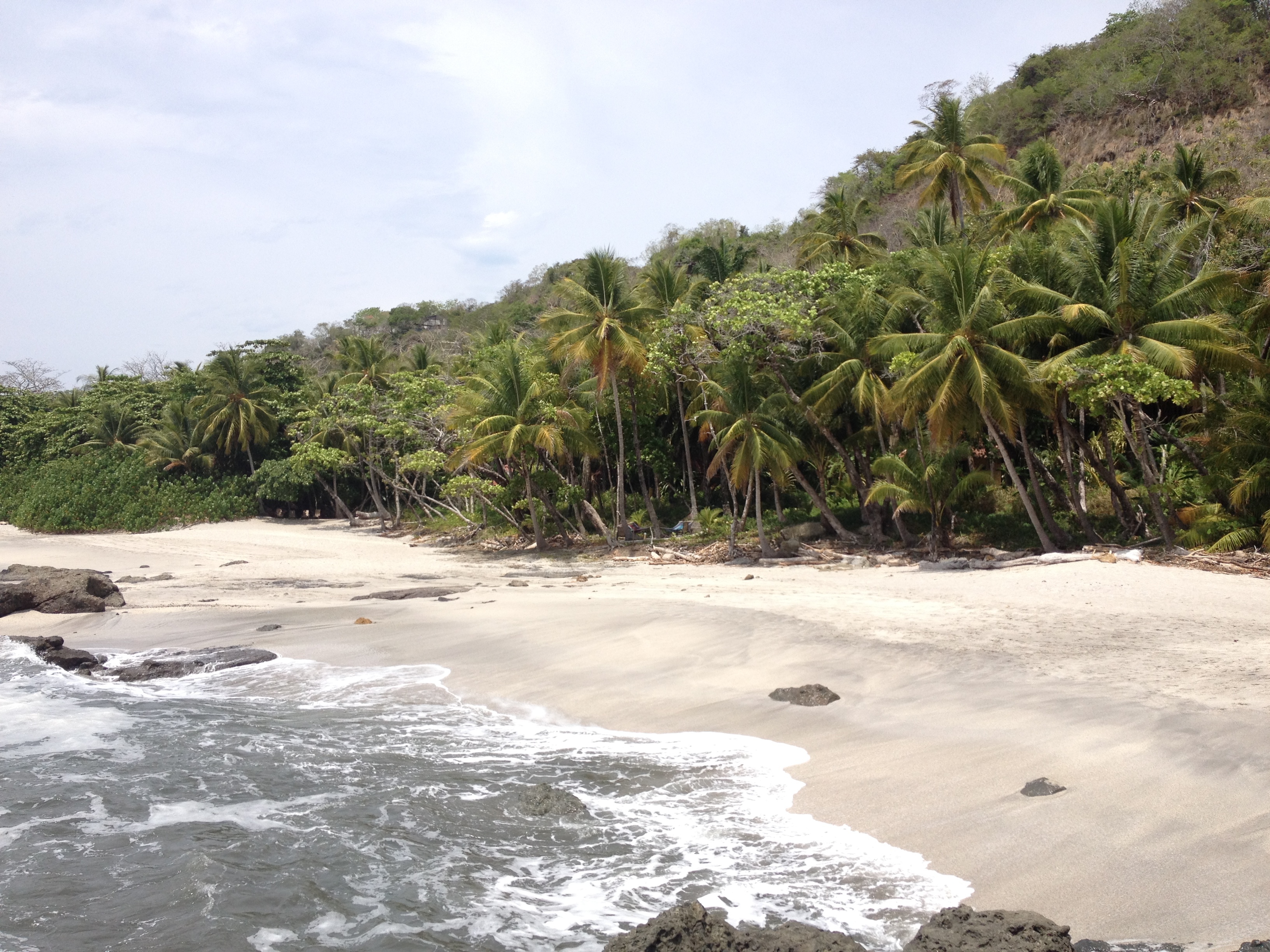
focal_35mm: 35
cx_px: 635
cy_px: 476
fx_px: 1284
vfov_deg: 40.7
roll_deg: -1.8
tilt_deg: -0.8
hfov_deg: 52.6
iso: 50
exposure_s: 1/1842
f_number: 2.4
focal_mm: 4.28
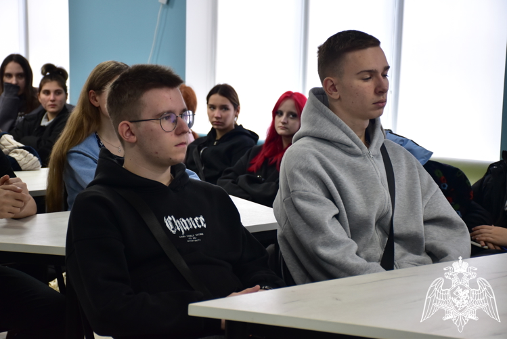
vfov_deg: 17.5
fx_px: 1099
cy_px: 170
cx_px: 254
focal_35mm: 78
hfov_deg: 26.0
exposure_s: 1/100
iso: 1000
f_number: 5
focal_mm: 52
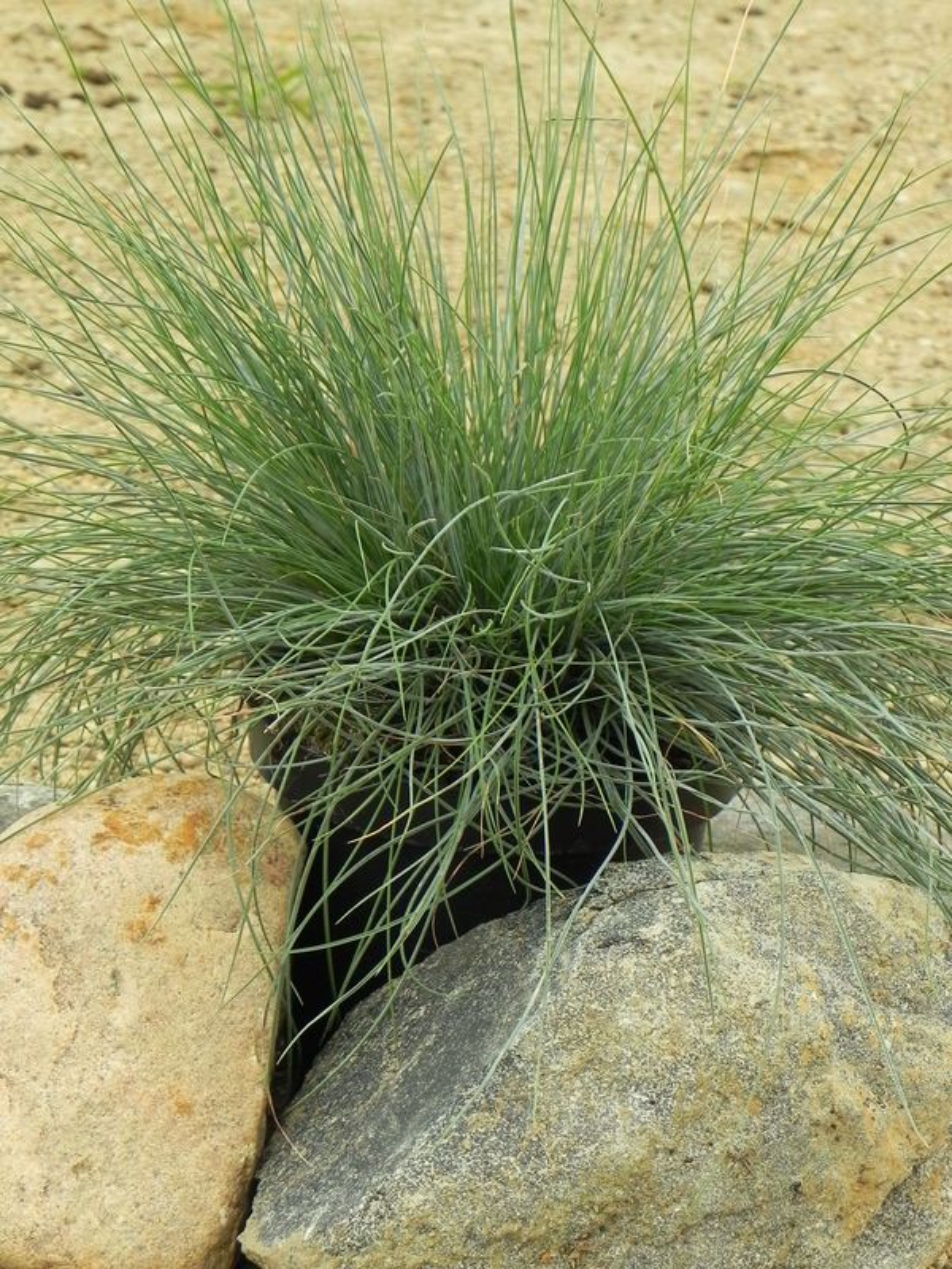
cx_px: 476
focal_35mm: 105
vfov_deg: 18.7
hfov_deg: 14.1
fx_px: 3850
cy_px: 634
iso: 160
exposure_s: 1/160
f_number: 4.5
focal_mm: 18.8
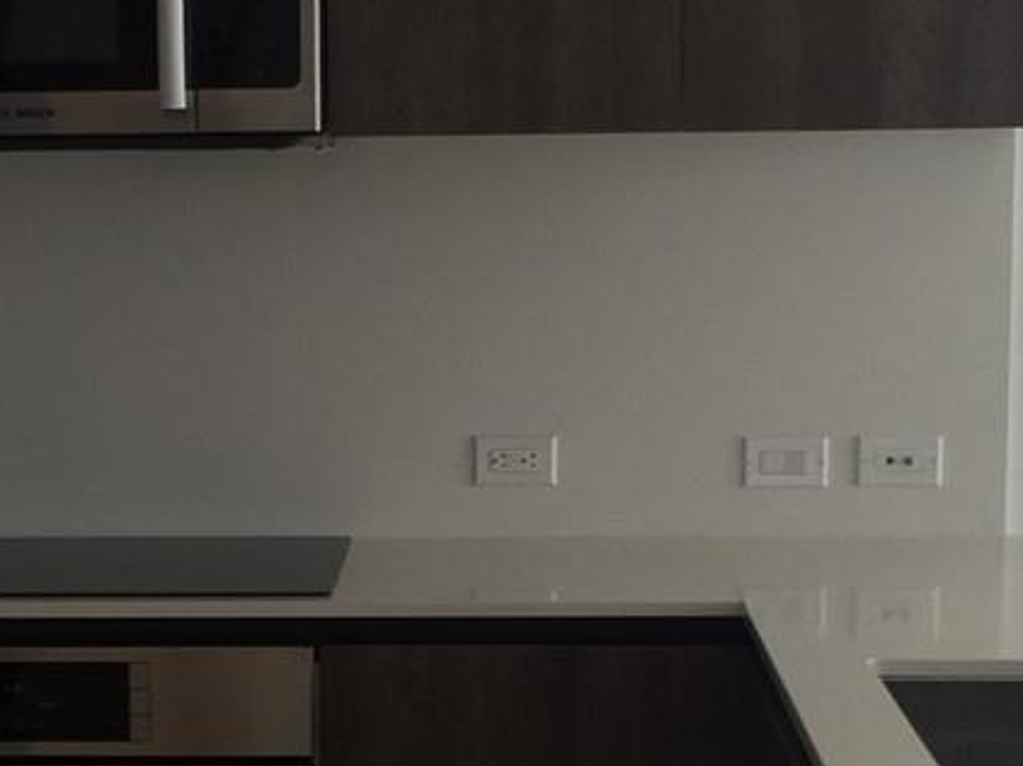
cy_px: 625
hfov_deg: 17.8
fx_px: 3249
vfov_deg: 13.4
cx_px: 276
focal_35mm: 110
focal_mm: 4.15
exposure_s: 1/60
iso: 32
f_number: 2.2
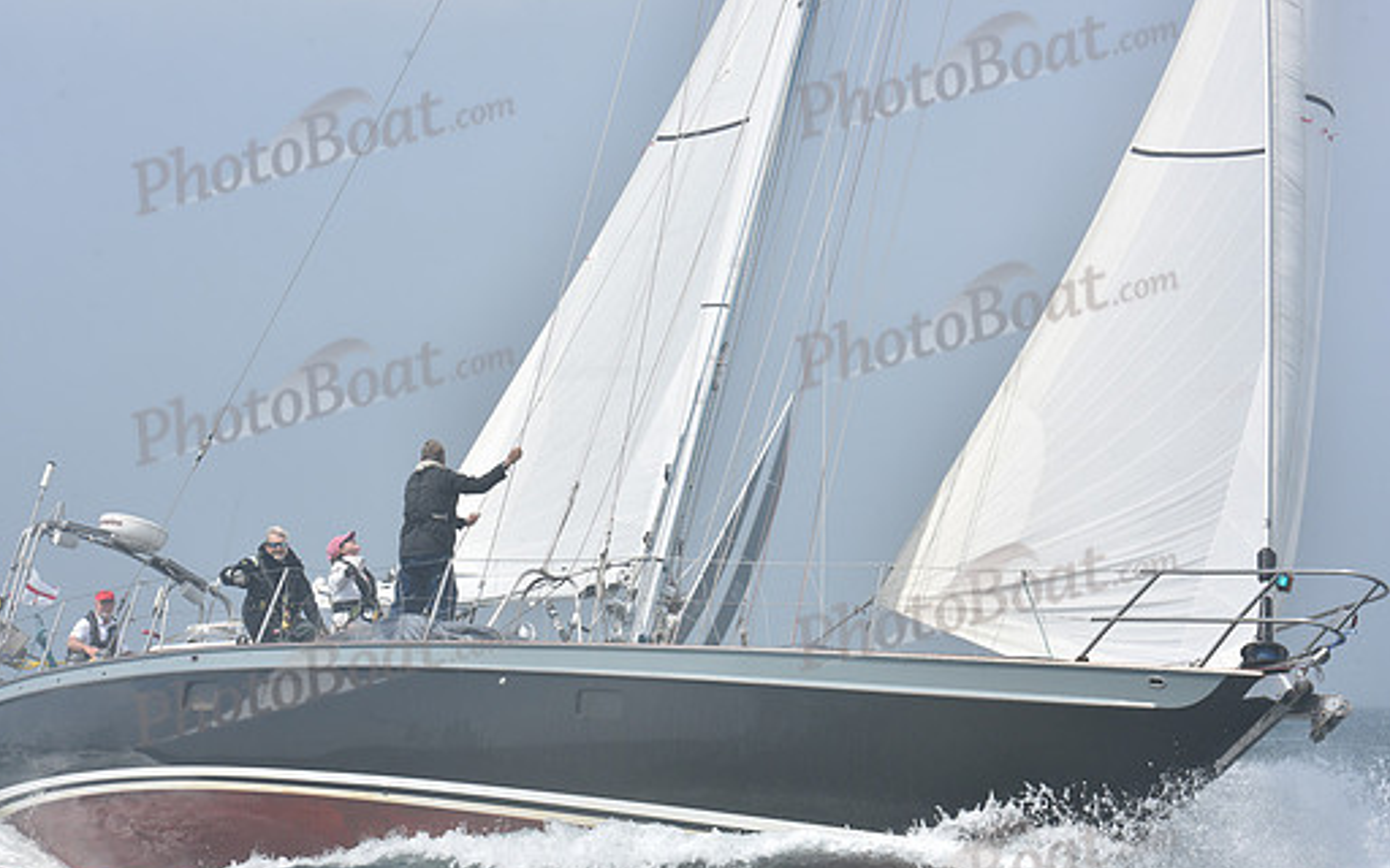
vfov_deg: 12.6
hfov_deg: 20.0
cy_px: 498
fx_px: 3940
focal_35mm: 104
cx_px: 657
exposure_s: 1/800
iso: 320
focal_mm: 90
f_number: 13
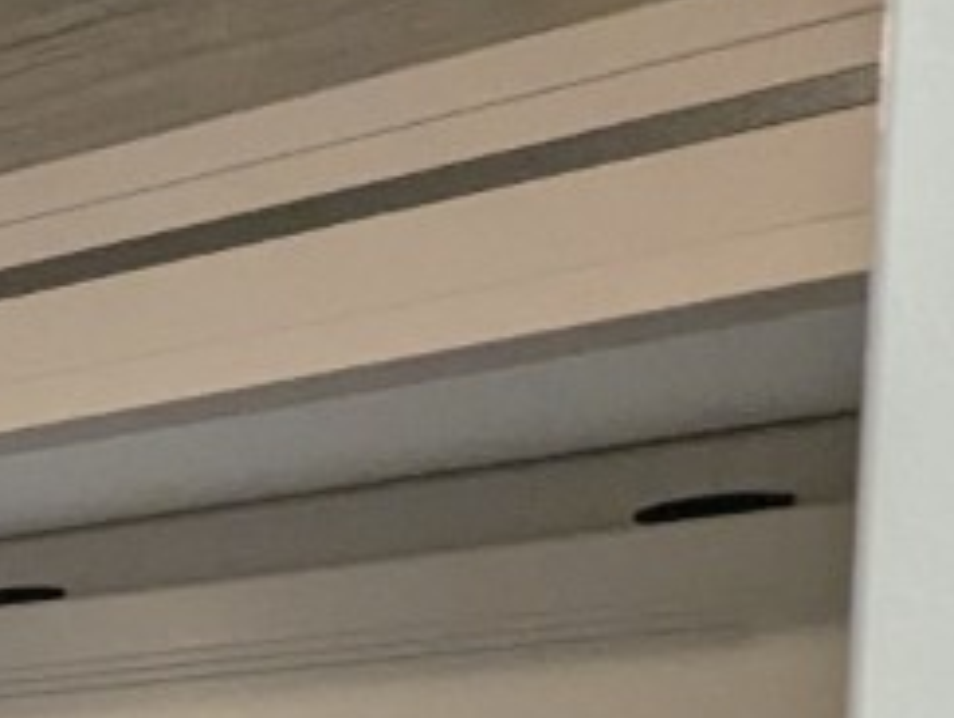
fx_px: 2539
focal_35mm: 92
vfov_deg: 14.6
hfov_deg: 14.8
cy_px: 1193
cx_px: -1239
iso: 216
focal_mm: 2.35
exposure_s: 1/177
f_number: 2.2
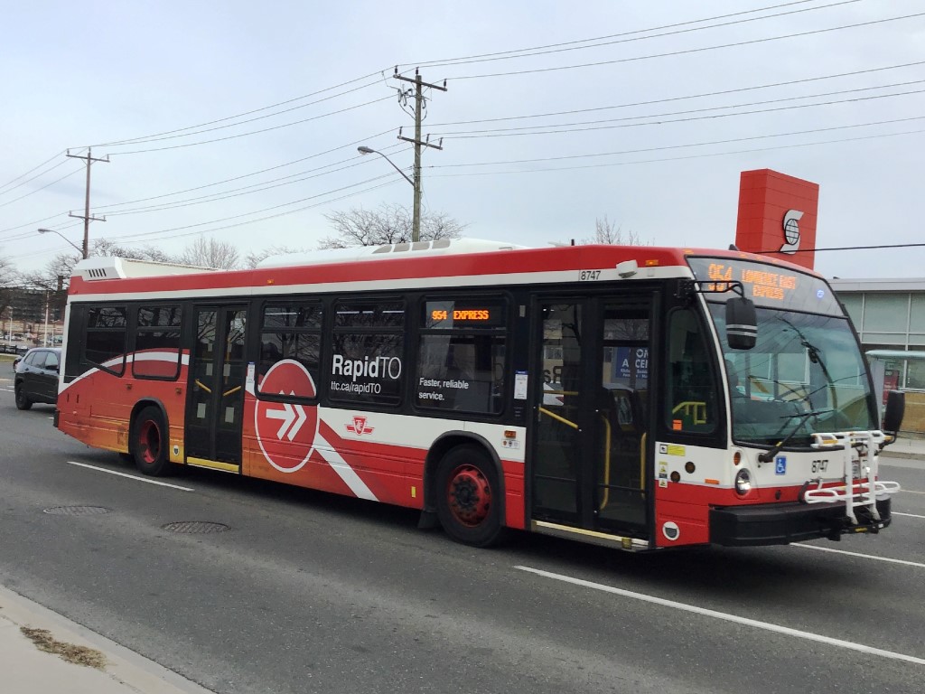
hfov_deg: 58.4
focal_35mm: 31
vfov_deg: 45.4
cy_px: 347
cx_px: 462
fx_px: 828
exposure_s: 1/570
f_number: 2.4
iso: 25
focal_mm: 3.3
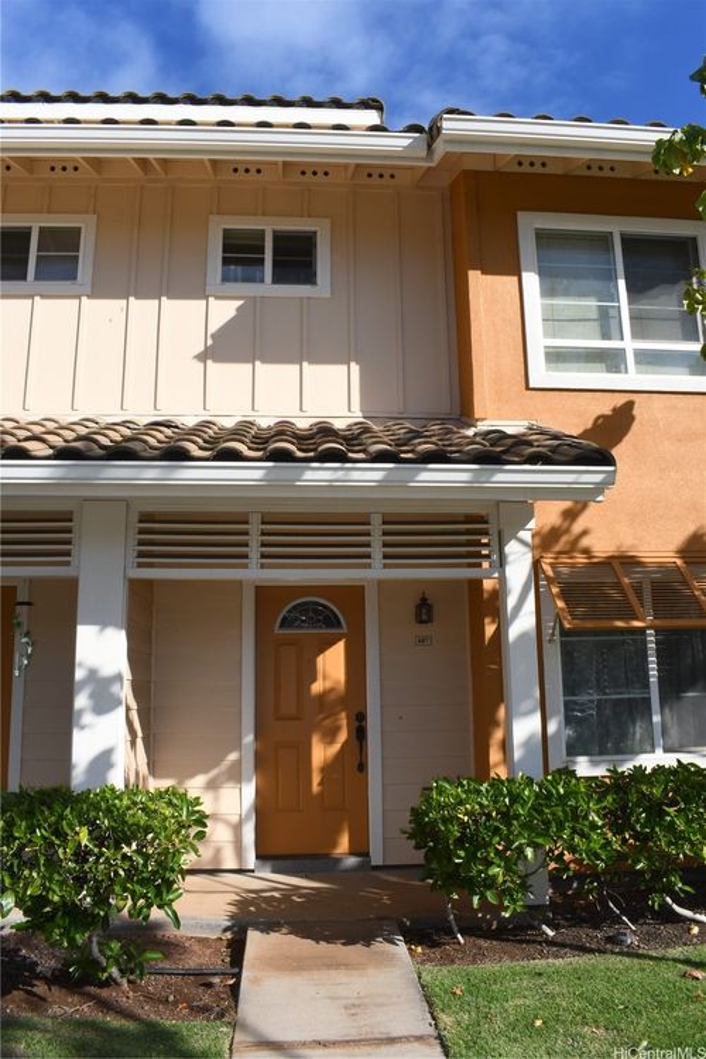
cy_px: 530
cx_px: 353
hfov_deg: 47.9
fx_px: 794
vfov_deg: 67.4
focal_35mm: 27
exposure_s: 1/200
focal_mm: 18
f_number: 22
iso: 450
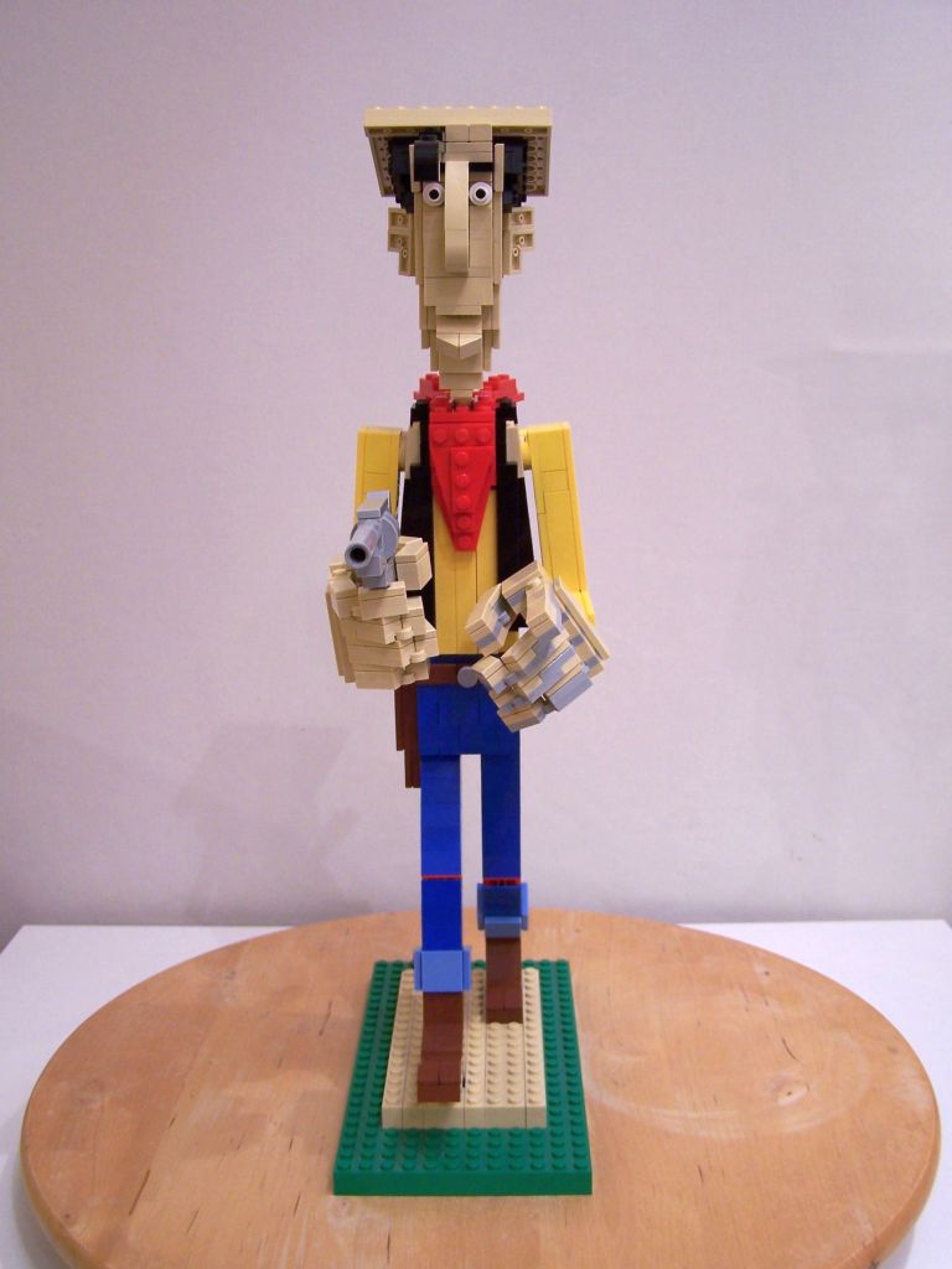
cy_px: 634
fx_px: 1393
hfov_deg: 37.7
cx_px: 476
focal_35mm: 38
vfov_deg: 49.0
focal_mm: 6.3
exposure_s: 1/4
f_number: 2.8
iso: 80
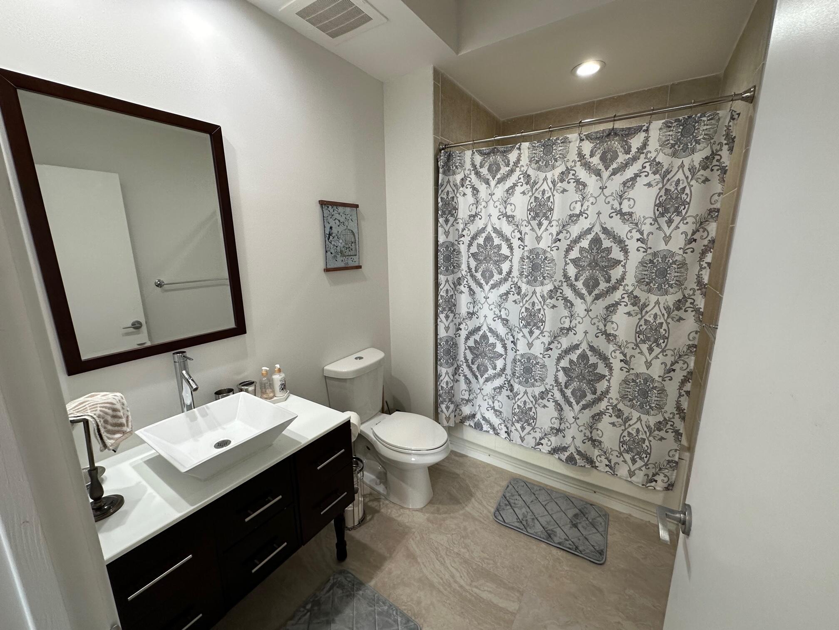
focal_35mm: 14
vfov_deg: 85.7
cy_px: 315
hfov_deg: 102.1
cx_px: 420
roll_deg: +0.3
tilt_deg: -12.2
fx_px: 339
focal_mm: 2.22
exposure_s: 1/120
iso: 160
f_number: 2.2
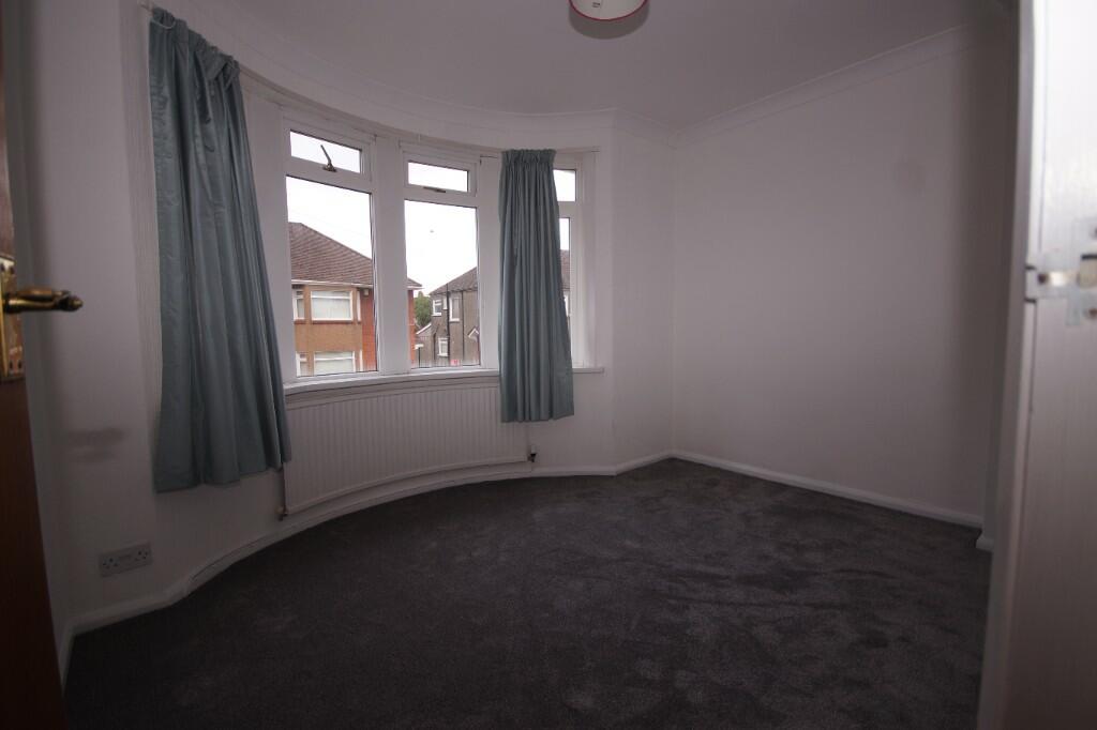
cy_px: 365
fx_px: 457
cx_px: 548
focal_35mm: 15
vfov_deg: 77.3
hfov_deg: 100.4
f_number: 4
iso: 100
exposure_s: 1/60
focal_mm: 10
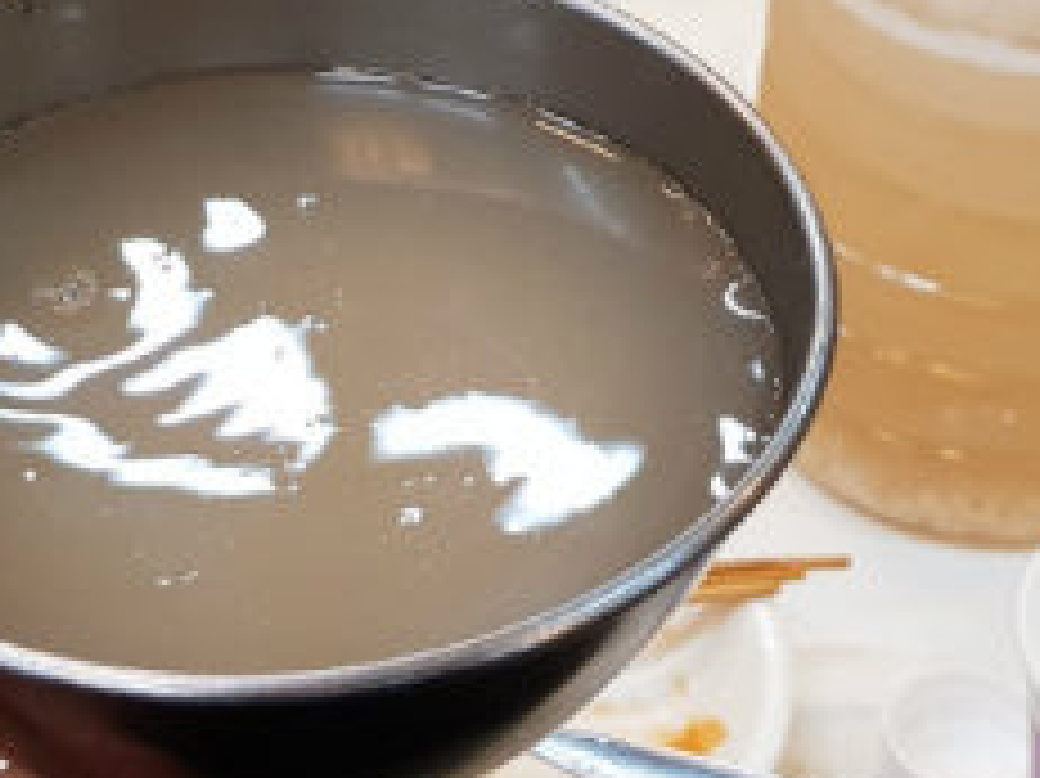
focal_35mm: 82
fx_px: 2462
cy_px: 198
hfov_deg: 23.8
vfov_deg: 17.9
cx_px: 576
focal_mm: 4.2
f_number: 1.7
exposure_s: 1/120
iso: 250
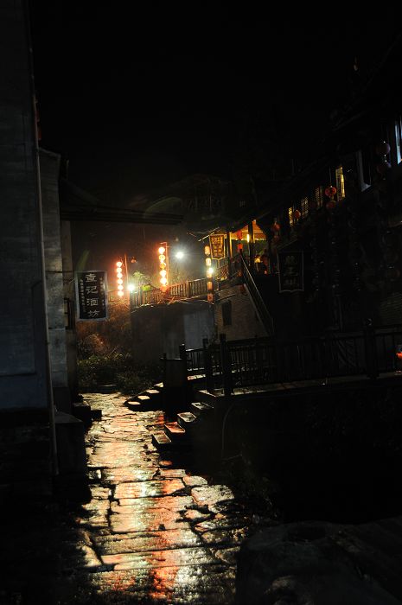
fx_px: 730
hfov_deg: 30.8
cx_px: 201
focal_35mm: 44
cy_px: 302
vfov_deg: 45.0
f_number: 5
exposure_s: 5
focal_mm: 29
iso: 400
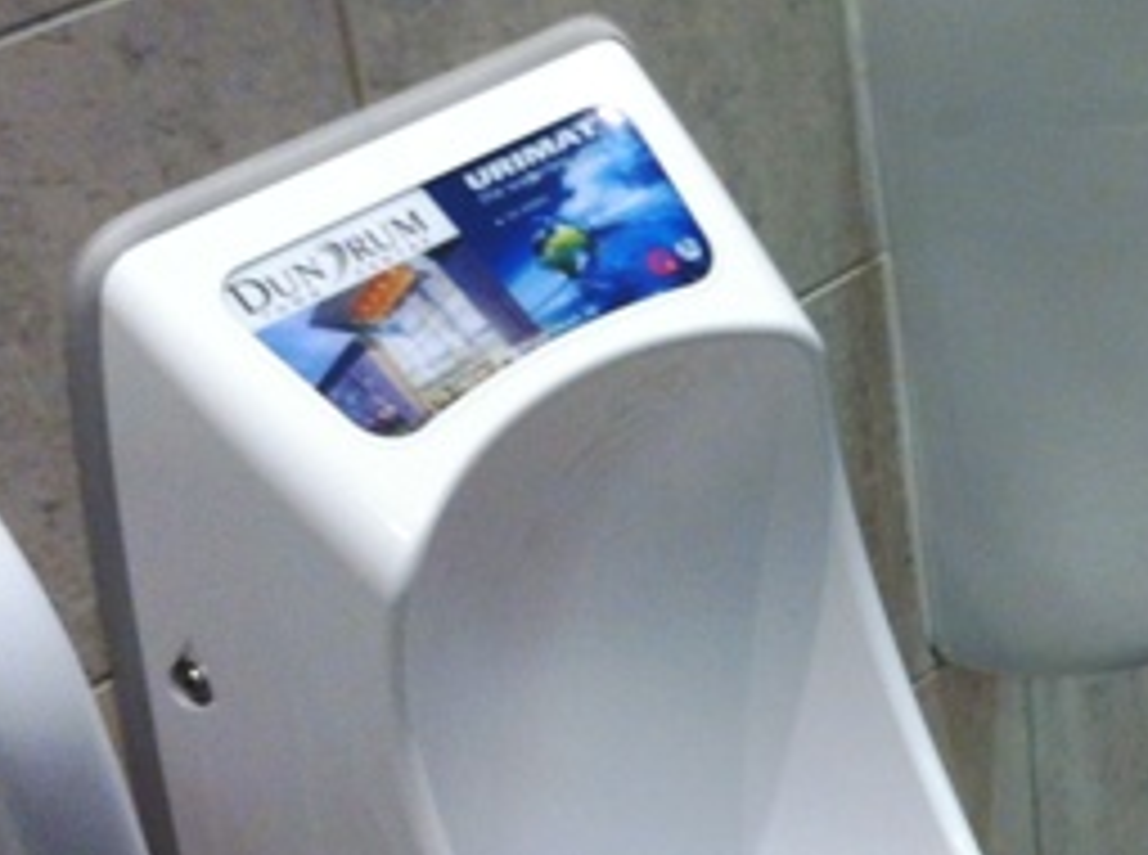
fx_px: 2912
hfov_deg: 21.5
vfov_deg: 16.7
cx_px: 1171
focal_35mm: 88
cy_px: 378
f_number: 2.8
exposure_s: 1/15
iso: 100
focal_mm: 3.85
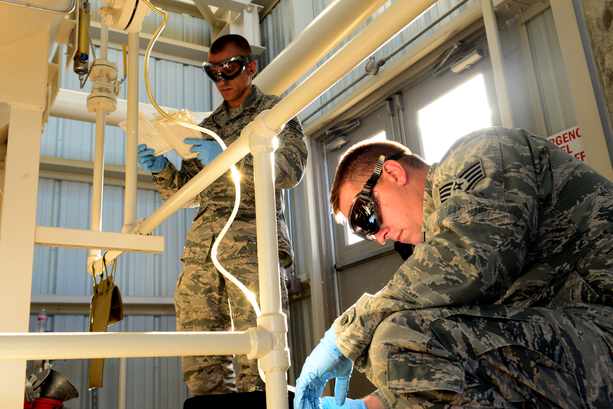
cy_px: 204
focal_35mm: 34
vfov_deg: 38.9
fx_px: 579
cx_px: 306
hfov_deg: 55.8
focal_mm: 34
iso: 800
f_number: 8
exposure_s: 1/80
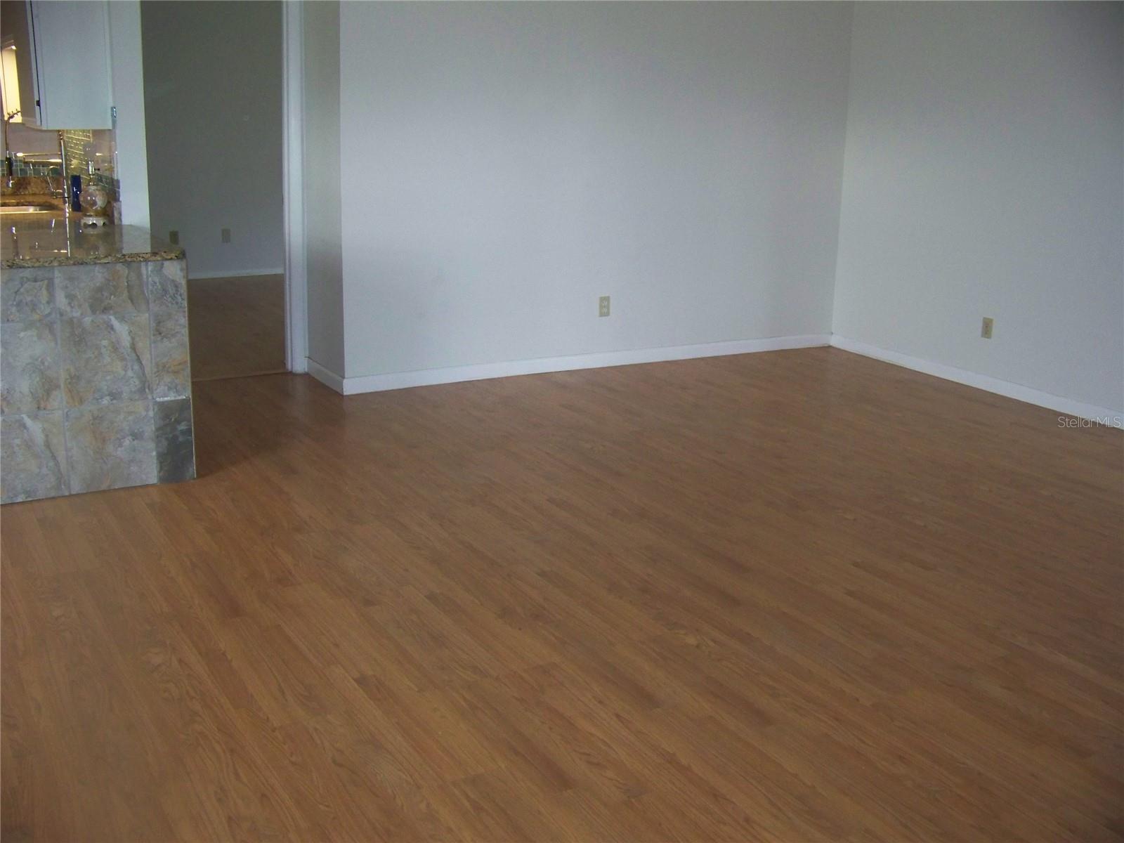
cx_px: 562
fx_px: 1169
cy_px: 422
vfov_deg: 39.7
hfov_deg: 51.4
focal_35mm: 36
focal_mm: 5.85
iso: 200
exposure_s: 1/30
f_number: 2.8
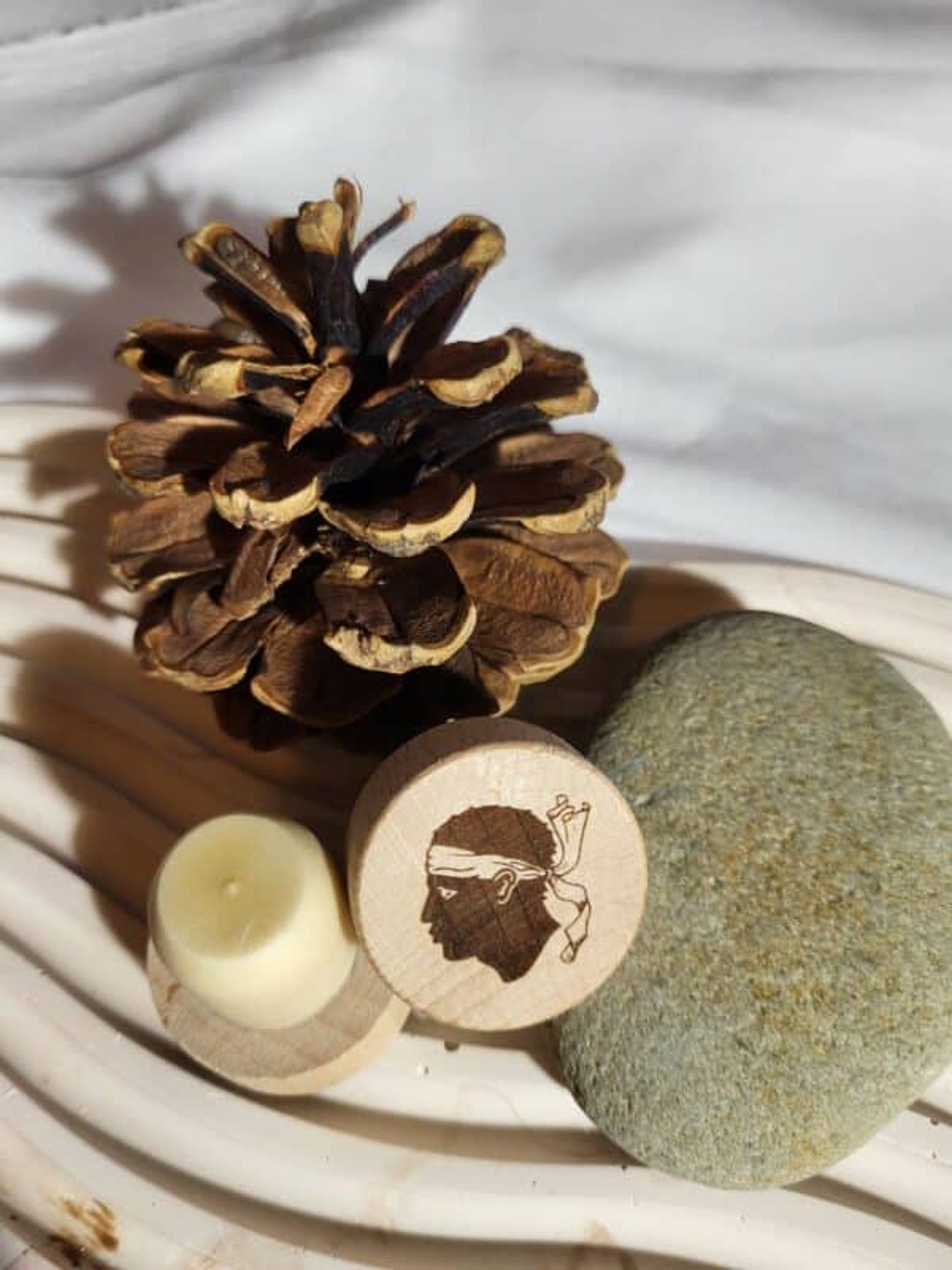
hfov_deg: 53.1
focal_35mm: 26
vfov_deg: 67.3
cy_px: 635
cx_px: 476
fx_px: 953
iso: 160
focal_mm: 5.4
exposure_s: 1/100
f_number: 1.8
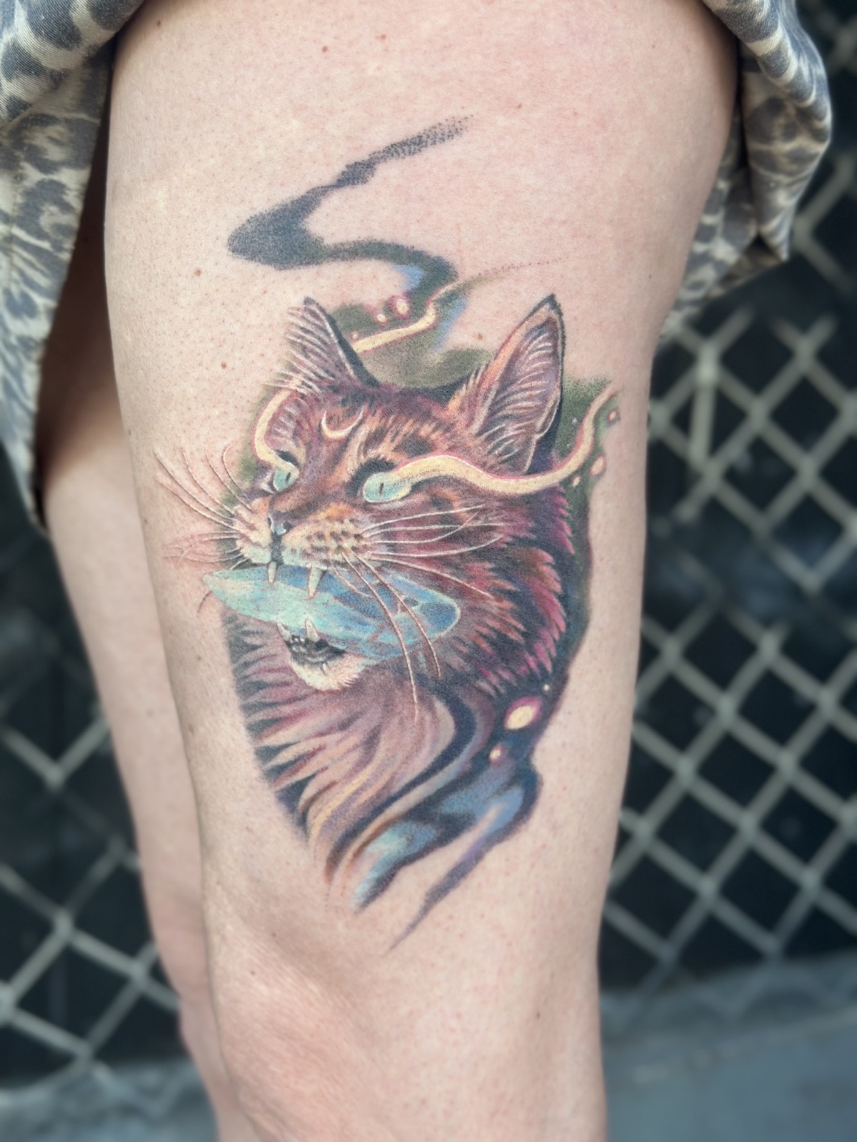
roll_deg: -1.5
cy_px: 571
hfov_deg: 30.3
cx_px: 428
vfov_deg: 39.7
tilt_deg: -5.2
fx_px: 1584
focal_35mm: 48
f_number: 1.78
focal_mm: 6.86
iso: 64
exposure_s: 1/148
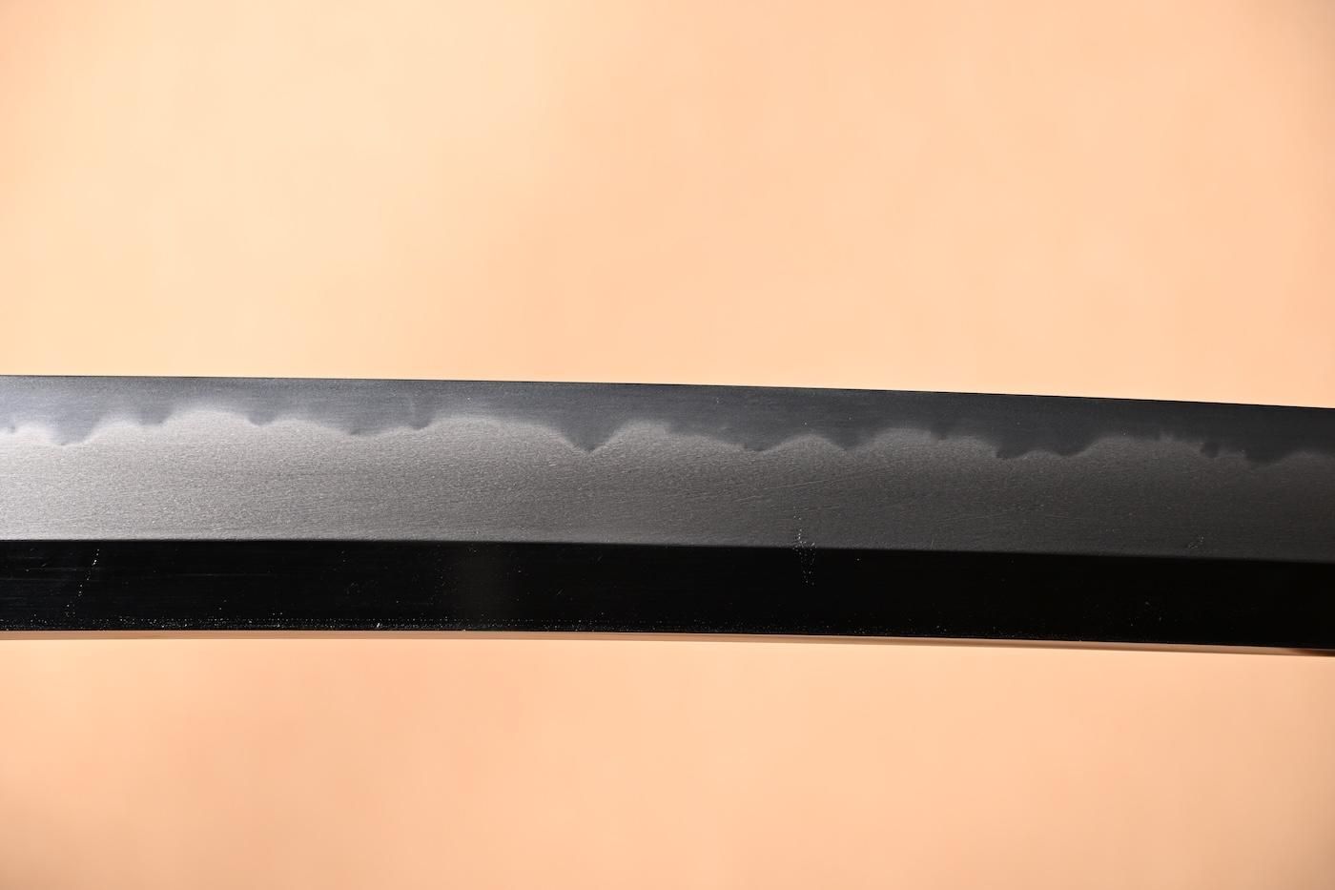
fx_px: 3837
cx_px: 668
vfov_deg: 13.2
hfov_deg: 19.7
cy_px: 445
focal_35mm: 104
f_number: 5.3
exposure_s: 1/2
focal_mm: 69
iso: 100
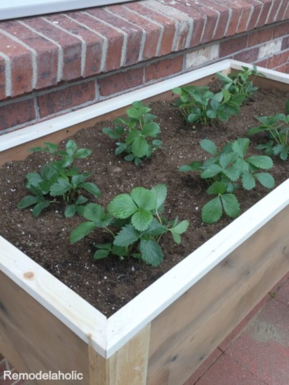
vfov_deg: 61.7
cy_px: 192
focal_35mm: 29
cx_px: 144
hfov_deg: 48.2
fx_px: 323
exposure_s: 1/129
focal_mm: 4.15
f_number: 2.2
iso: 32
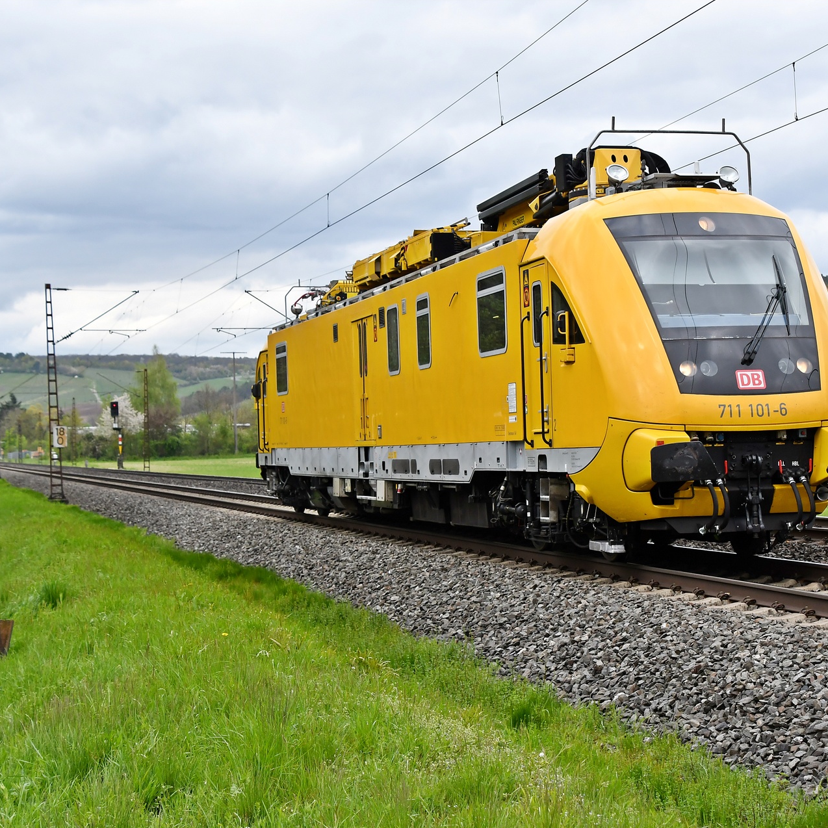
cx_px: 587
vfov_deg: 23.7
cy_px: 414
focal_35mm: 73
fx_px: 1976
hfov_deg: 23.5
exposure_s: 1/1600
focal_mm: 38
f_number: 5.6
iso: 400
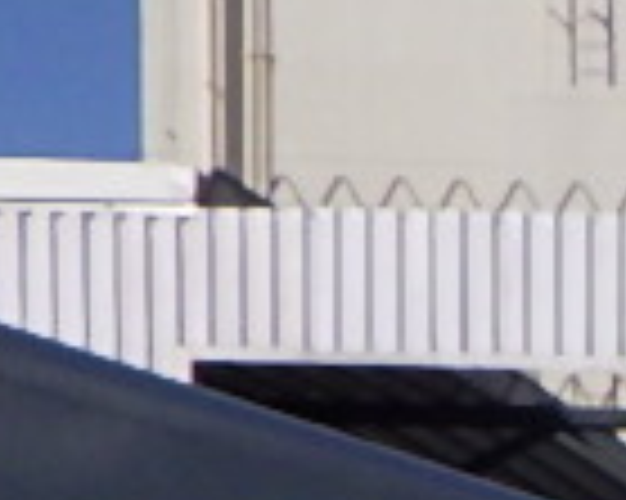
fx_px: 3721
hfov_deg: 7.6
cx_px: 2256
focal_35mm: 201
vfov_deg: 6.9
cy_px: 1505
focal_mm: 5
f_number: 4.2
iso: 250
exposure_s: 1/3200
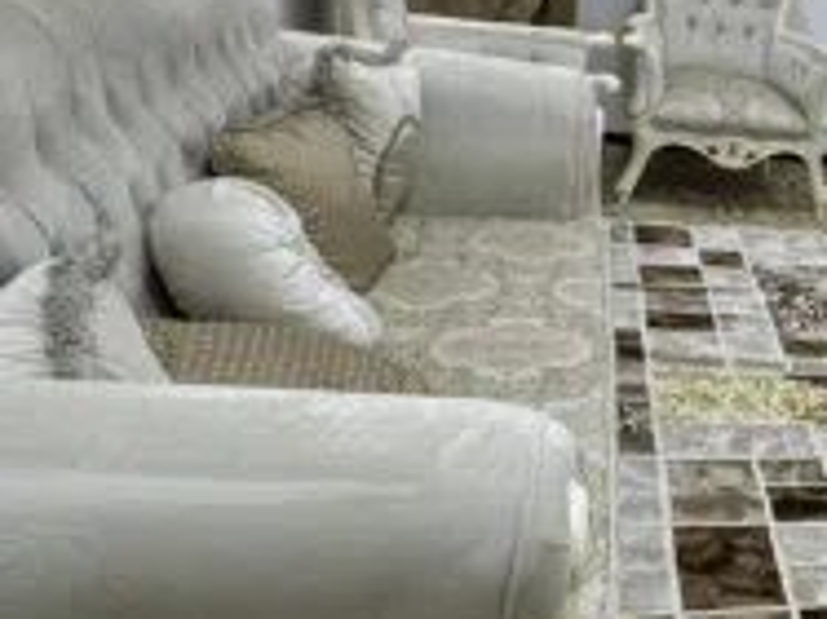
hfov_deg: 31.2
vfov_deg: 30.2
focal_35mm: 48
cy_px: 256
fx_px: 1146
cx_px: 1061
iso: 160
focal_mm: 2.22
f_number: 2.2
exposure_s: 1/99
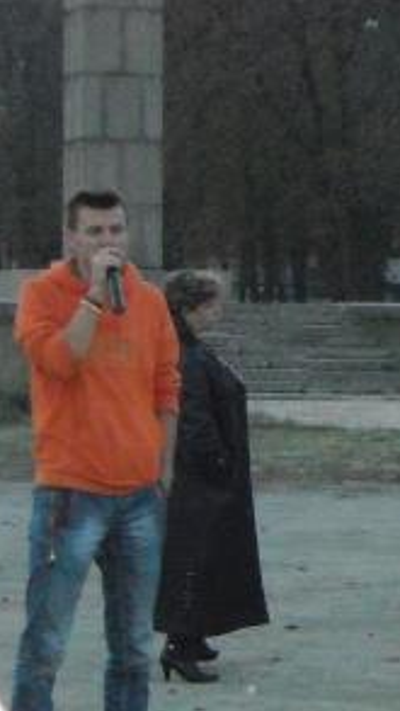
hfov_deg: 6.9
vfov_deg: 12.3
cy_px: 400
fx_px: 3297
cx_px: 516
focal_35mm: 175
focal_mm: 17.1
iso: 1000
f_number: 4.7
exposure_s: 1/125
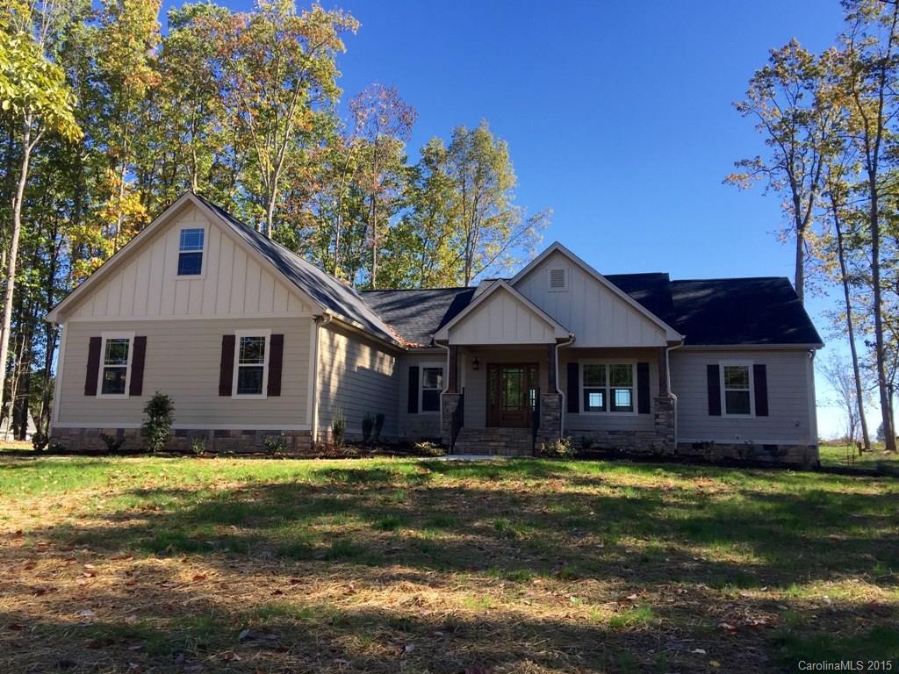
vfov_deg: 48.2
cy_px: 337
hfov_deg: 61.7
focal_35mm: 29
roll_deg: -2.2
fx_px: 753
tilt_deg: +9.1
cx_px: 450
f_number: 2.2
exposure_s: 1/860
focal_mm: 4.15
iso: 32
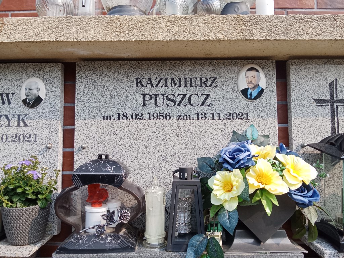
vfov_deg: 51.4
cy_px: 129
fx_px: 268
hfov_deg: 65.3
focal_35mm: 27
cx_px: 172
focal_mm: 2.79
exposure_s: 1/710
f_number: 2
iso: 102
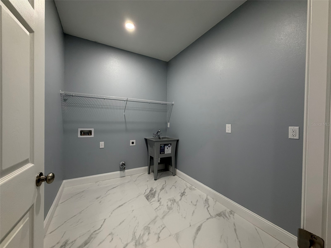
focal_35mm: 14
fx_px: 134
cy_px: 124
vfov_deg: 85.7
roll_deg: -0.6
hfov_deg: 102.1
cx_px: 166
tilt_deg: -1.2
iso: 160
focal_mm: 2.22
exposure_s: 1/60
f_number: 2.2
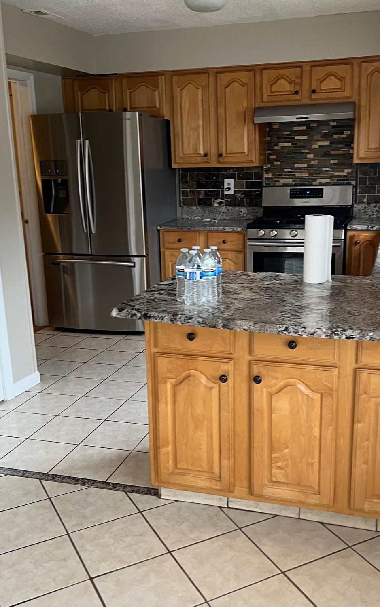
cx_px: 206
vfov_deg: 52.7
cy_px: 304
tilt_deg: -14.3
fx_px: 613
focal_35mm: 37
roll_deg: +3.3
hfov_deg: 34.4
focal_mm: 5.7
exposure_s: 1/76
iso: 125
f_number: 1.5
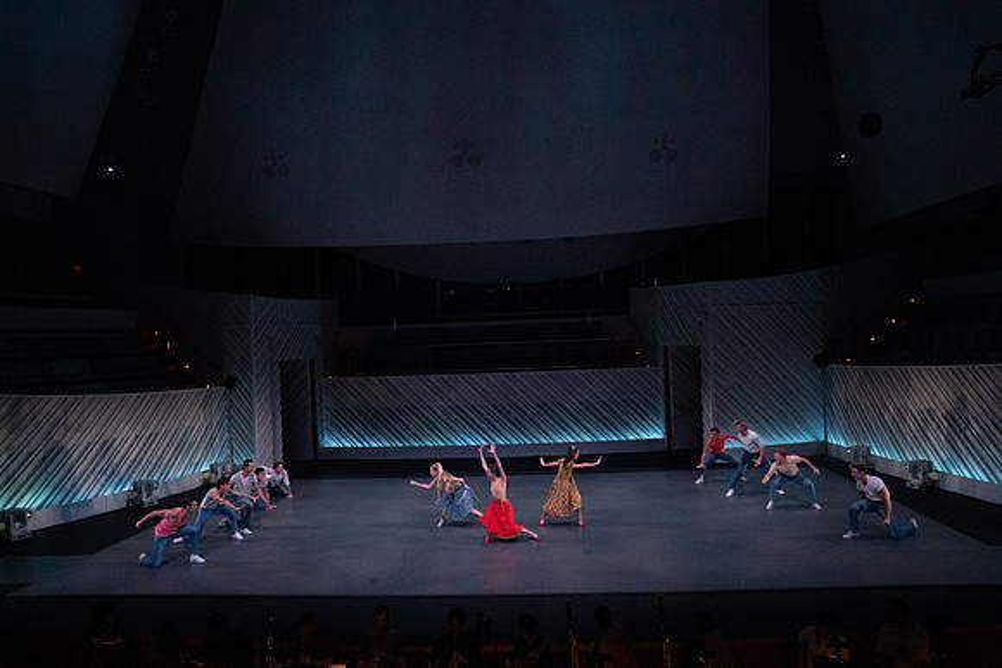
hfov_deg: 69.4
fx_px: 724
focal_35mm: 26
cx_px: 501
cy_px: 334
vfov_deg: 49.6
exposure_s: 1/400
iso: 20000
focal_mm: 26
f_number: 13
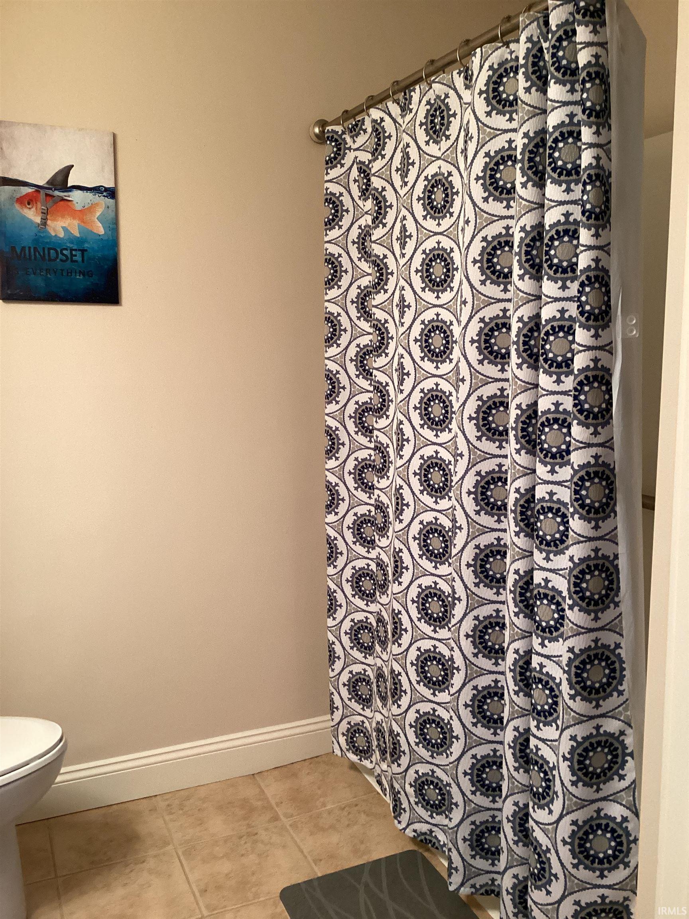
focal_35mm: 31
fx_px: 823
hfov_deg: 45.4
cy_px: 460
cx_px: 344
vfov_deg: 58.4
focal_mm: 3.3
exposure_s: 1/60
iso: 320
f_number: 2.4
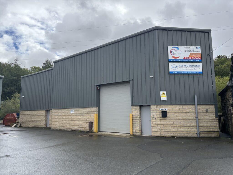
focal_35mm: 26
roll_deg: +0.7
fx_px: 175
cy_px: 88
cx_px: 116
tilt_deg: +7.8
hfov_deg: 67.3
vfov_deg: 53.1
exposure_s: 1/1812
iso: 50
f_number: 1.6
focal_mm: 5.96
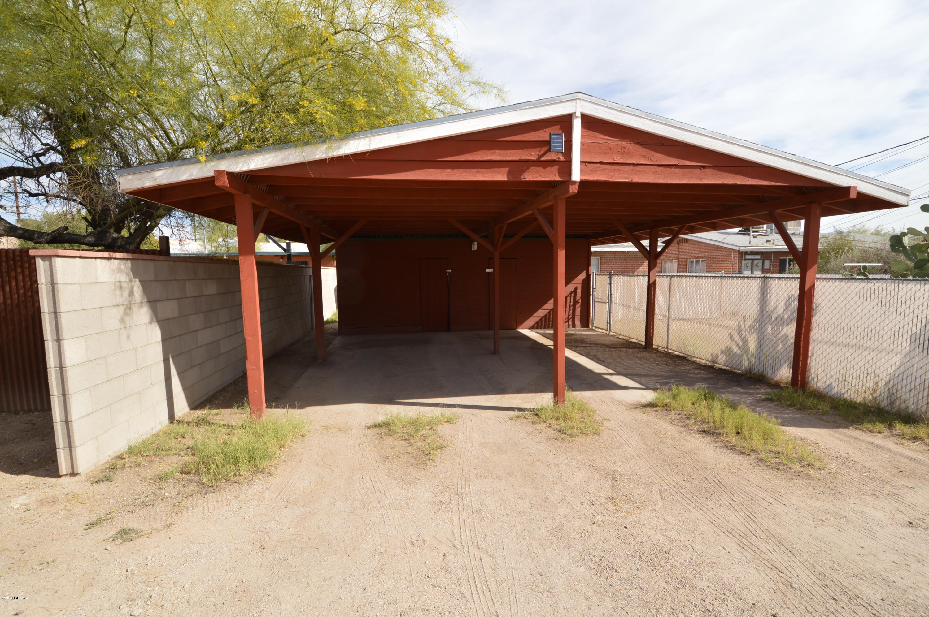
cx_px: 464
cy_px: 308
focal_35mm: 15
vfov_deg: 77.2
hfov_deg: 100.4
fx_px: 387
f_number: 7.1
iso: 100
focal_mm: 10
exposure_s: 1/200
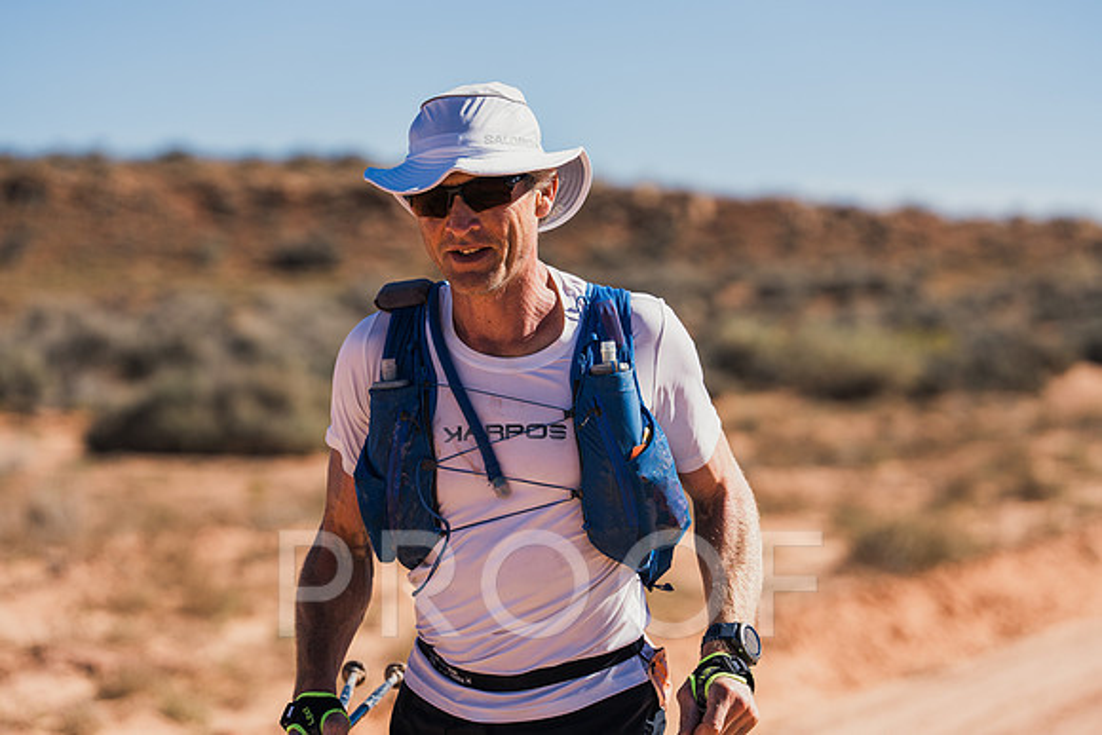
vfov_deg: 12.2
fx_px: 3446
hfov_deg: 18.2
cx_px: 551
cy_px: 368
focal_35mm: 113
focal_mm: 107
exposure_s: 1/2500
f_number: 2.8
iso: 100
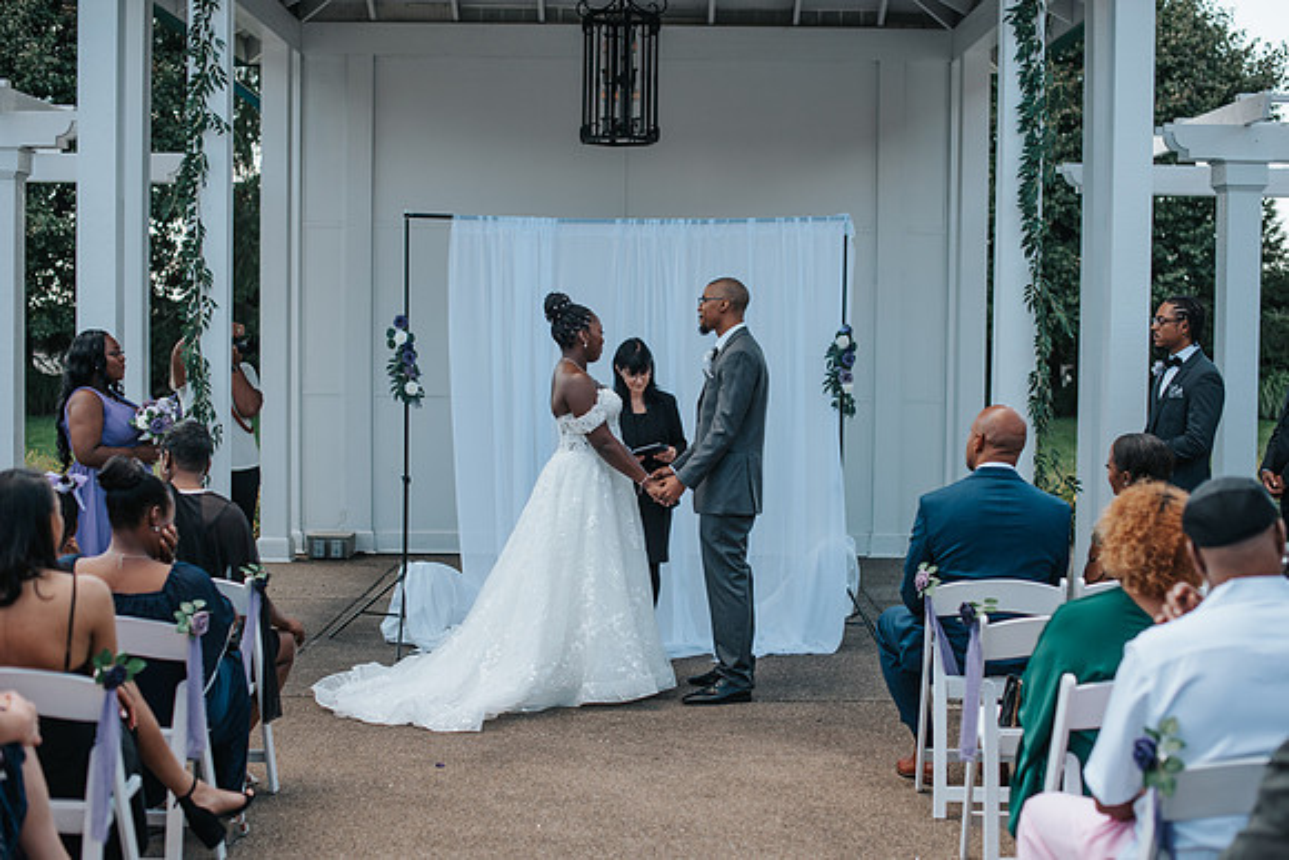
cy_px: 430
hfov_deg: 38.4
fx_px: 1848
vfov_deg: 26.2
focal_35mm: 52
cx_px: 644
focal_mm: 50
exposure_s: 1/2000
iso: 200
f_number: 2.5
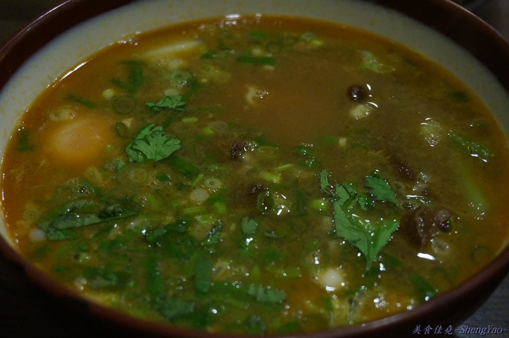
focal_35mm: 56
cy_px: 169
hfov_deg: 36.0
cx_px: 254
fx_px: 784
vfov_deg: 24.4
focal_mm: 37
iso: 3200
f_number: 5.6
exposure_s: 1/50
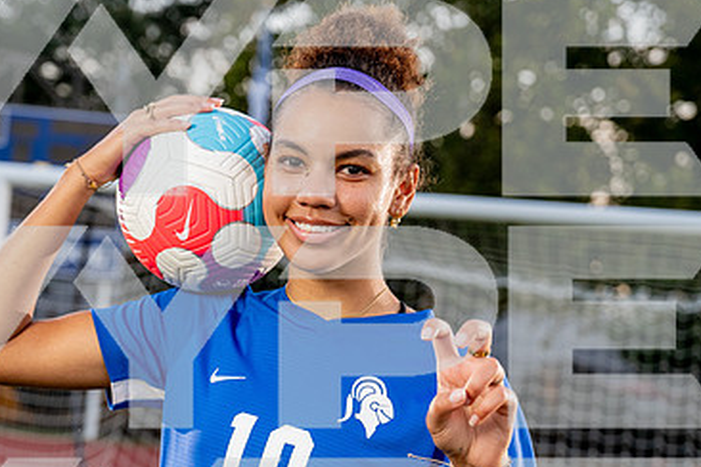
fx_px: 2005
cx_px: 241
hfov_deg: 19.8
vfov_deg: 13.3
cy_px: 328
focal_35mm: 103
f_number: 4
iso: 800
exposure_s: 1/250
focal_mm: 65
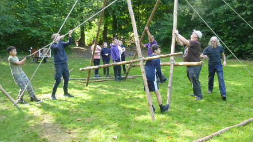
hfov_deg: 53.9
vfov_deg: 31.6
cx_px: 144
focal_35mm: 37
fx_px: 248
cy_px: 45
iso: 160
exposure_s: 1/60
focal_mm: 4.5
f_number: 3.1
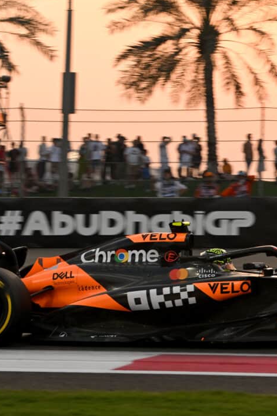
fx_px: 2007
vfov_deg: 11.8
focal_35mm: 174
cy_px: 162
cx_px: 284
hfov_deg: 7.9
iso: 1000
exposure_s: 1/1000
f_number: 6.3
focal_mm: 80
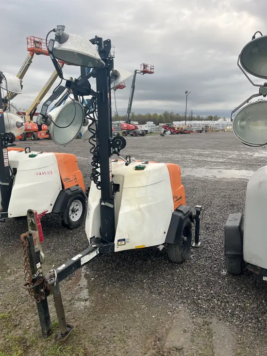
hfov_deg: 53.1
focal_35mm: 26
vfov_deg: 67.3
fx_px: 267
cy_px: 178
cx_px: 134
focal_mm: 5.1
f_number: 1.6
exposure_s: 1/457
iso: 50
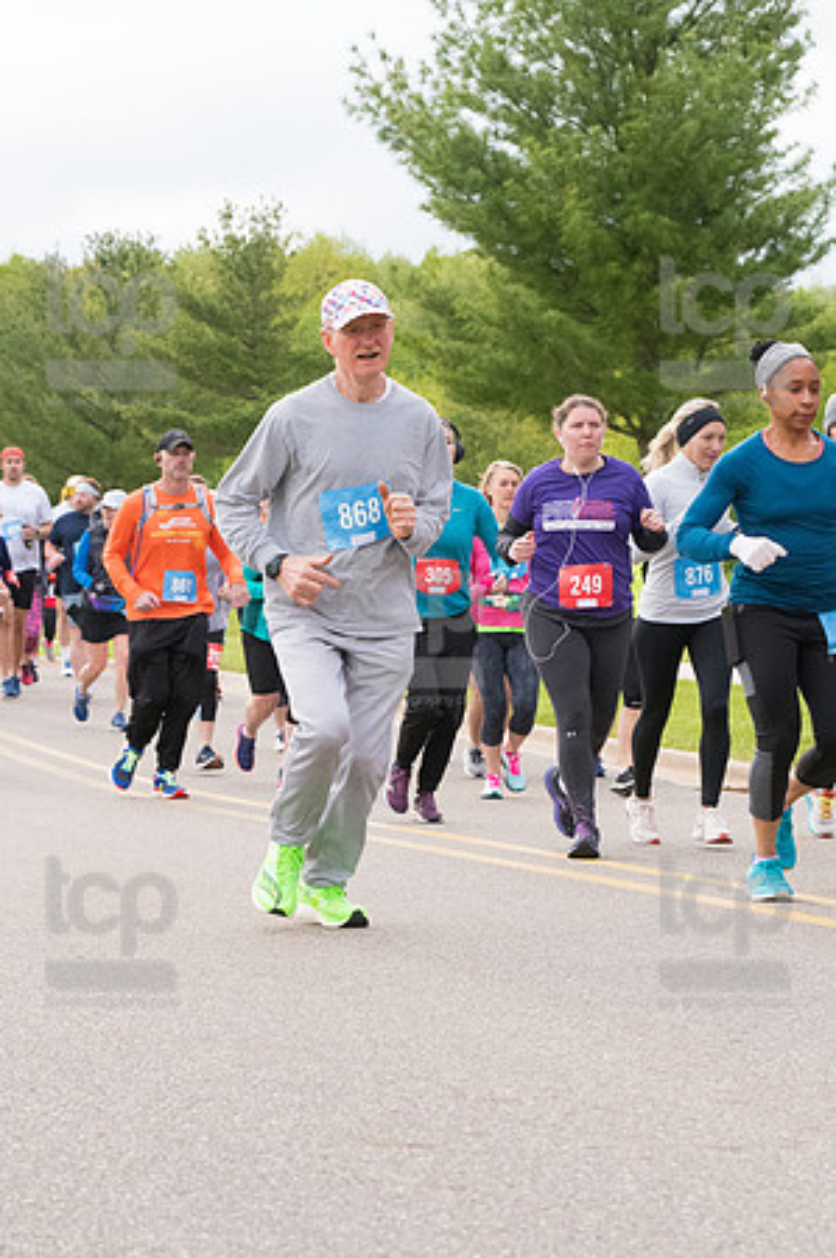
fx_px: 4504
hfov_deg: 10.6
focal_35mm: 129
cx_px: 418
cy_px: 629
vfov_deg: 15.9
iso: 4000
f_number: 7.1
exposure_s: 1/1600
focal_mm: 86
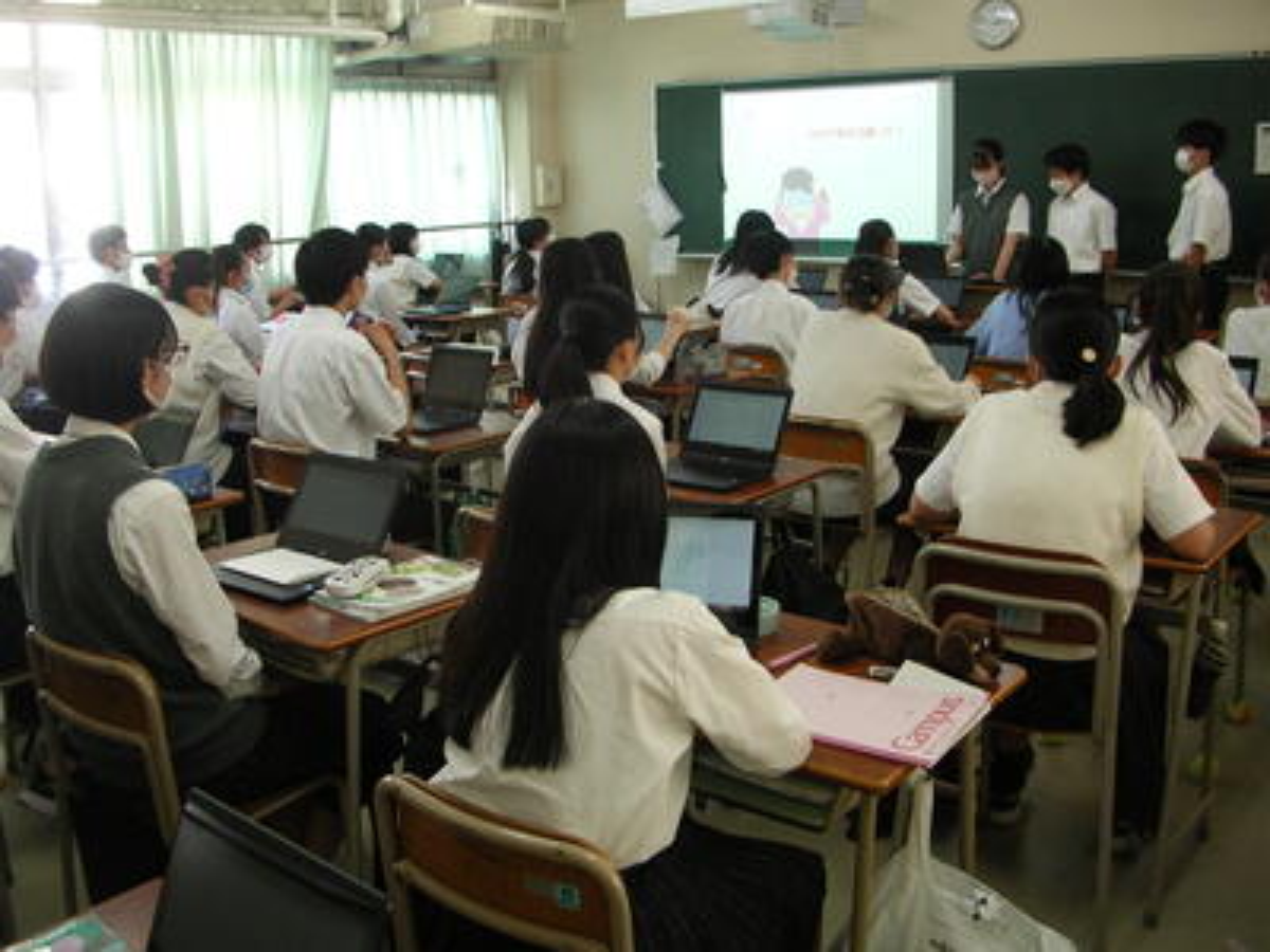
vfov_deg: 40.7
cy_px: 476
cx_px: 635
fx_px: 1284
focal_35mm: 35
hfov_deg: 52.6
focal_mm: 5.8
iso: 50
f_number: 2.8
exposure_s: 1/18.8
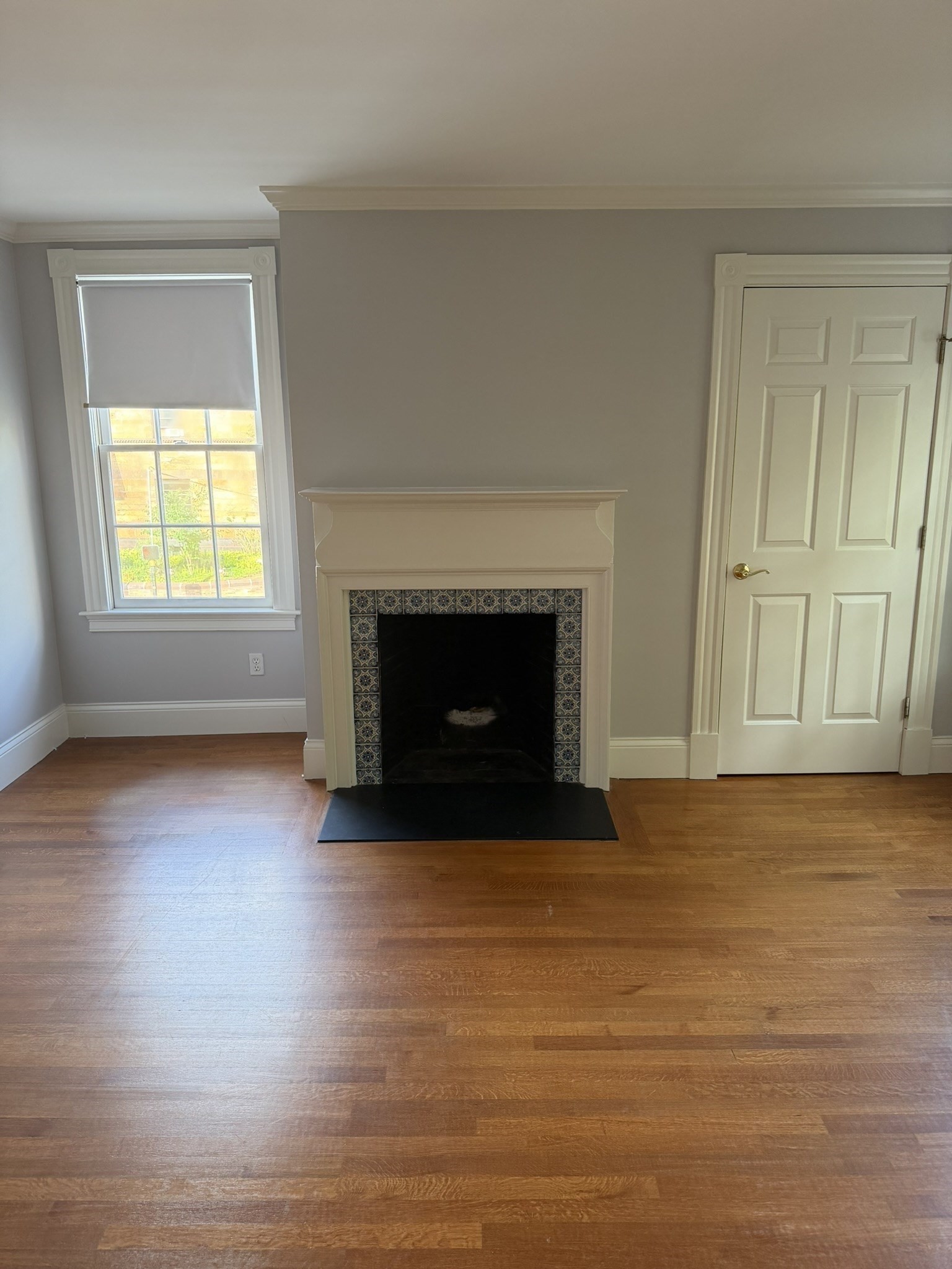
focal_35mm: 24
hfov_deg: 56.8
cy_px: 634
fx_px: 880
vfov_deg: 71.6
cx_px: 476
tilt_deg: -12.1
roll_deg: +0.3
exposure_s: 1/107
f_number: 1.78
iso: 200
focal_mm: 6.76
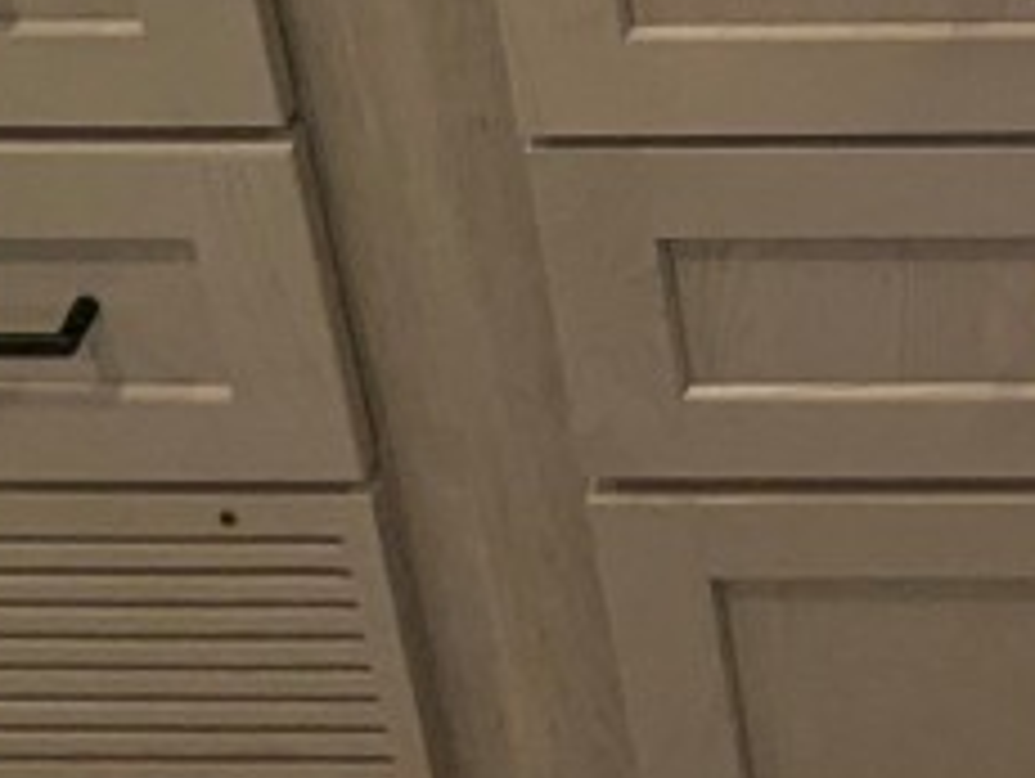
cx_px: 1343
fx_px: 2903
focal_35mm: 97
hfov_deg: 18.8
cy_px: -616
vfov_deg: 13.7
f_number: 2.2
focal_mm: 2.35
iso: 83
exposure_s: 1/138
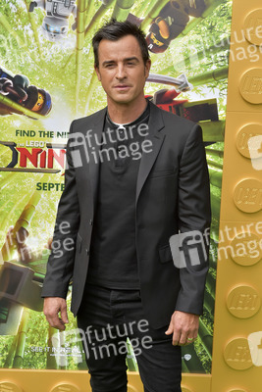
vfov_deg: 28.8
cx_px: 131
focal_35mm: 70
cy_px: 196
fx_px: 763
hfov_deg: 19.5
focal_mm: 70
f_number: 6.3
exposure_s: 1/320
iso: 250
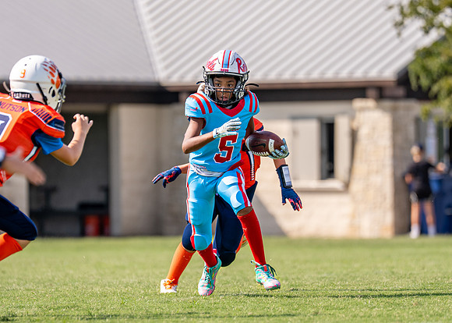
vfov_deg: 3.5
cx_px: 215
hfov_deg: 4.9
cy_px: 161
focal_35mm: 414
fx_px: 5312
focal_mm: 200
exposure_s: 1/2000
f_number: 2.8
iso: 125
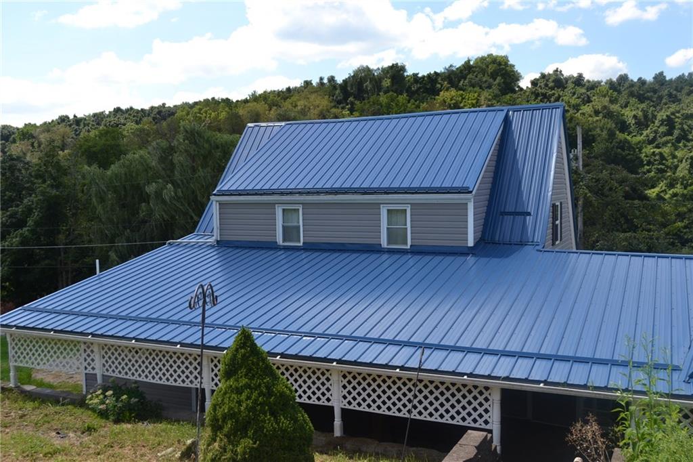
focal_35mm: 36
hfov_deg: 53.1
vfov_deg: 36.8
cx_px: 346
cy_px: 231
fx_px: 693
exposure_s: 1/200
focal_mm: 24
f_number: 7.1
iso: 100
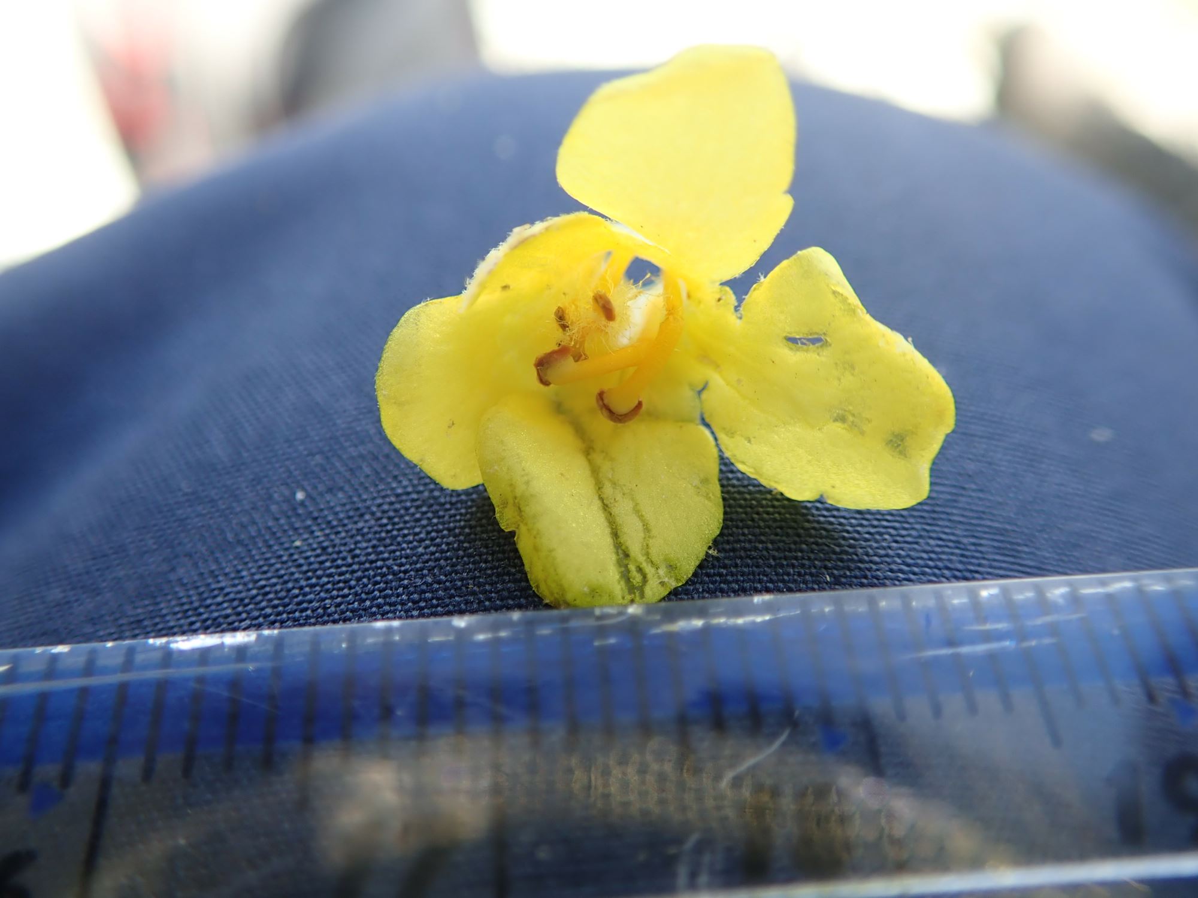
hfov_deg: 60.0
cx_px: 599
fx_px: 1038
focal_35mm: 30
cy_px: 449
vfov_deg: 46.8
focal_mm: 5.5
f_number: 2.3
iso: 100
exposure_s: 1/160
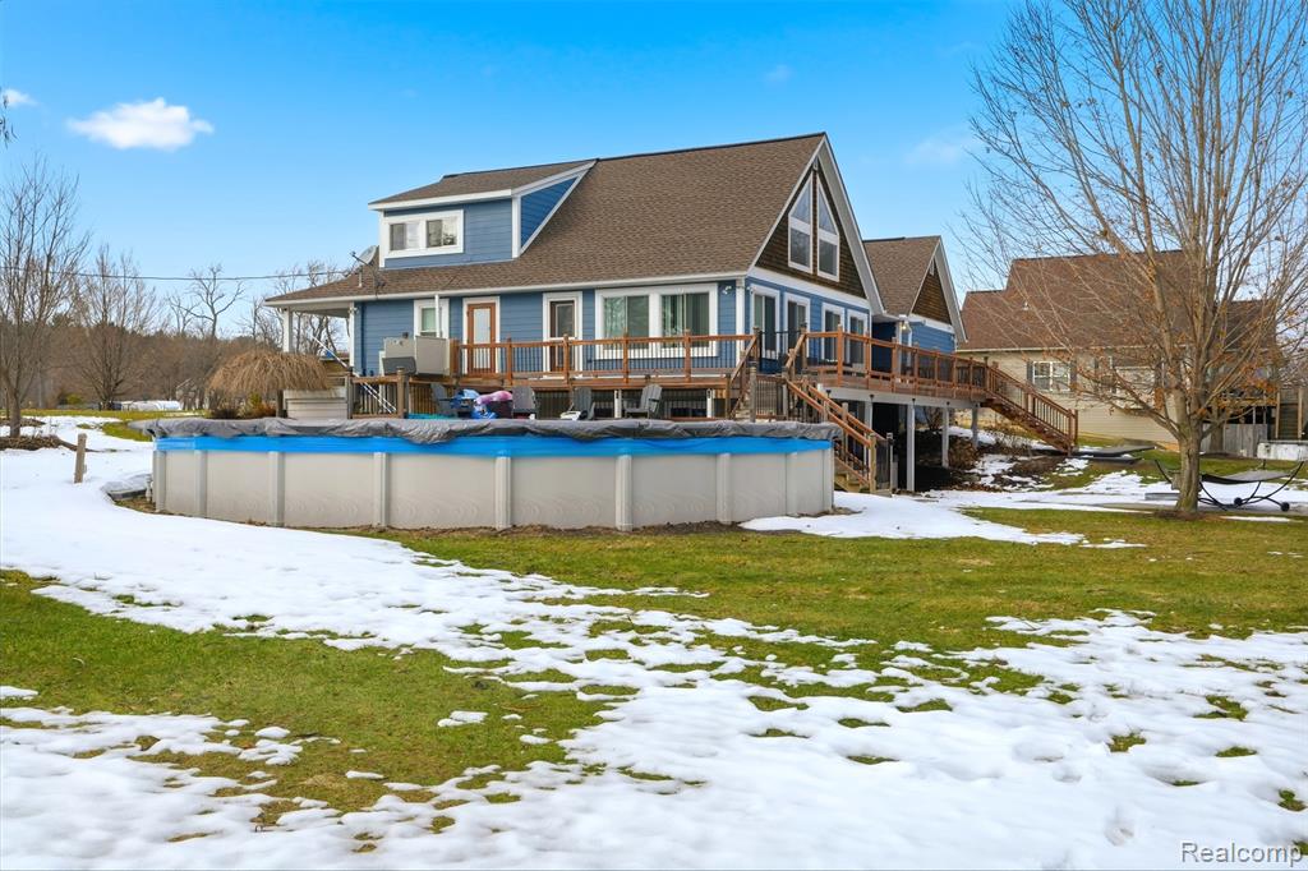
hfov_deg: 54.4
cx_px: 654
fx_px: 1271
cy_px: 436
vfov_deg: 37.8
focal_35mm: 35
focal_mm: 35
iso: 250
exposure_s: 1/8000
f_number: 8
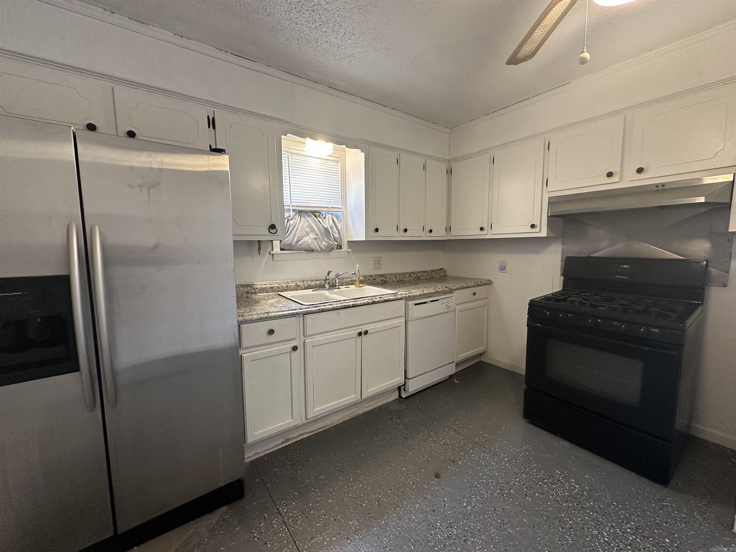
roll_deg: +0.2
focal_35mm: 14
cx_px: 368
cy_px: 276
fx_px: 298
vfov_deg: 85.7
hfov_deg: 102.1
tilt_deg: -6.3
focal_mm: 2.22
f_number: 2.2
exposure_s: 1/60
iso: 250
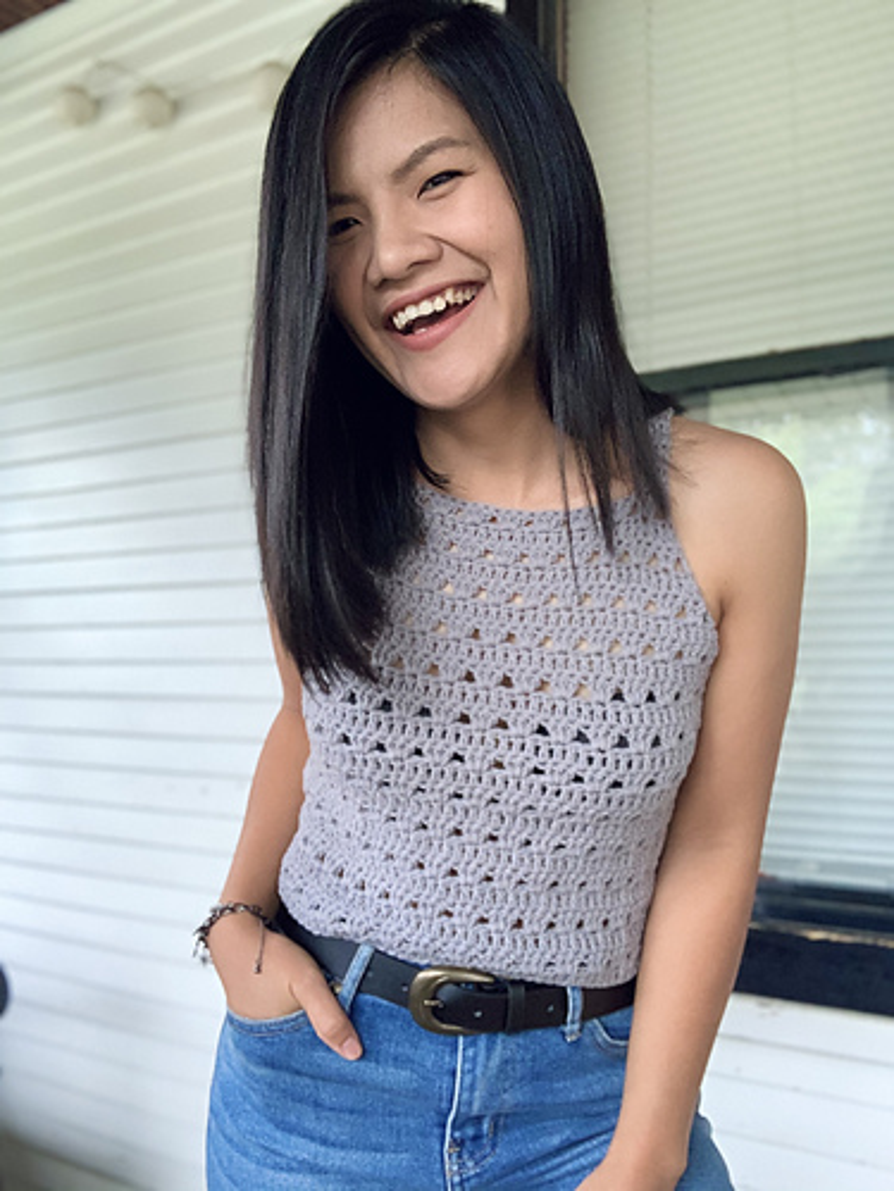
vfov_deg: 56.8
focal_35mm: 32
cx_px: 447
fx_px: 1102
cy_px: 596
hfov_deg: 44.2
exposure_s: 1/33
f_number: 2.2
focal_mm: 2.87
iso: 320
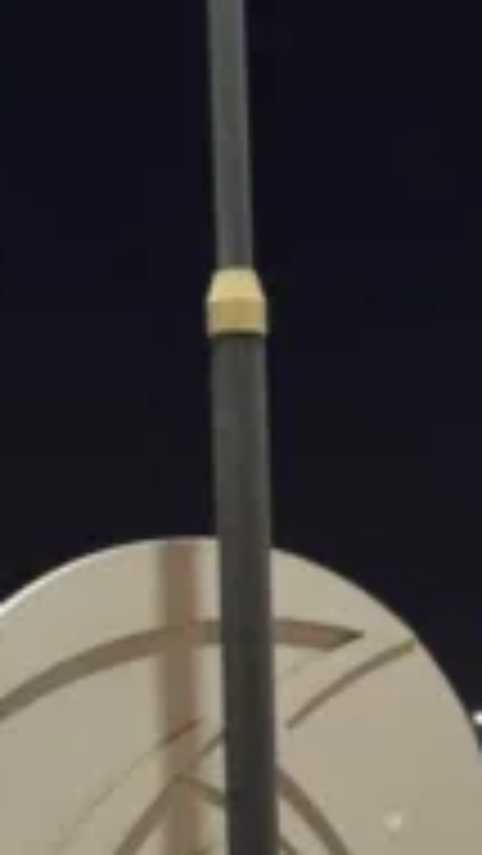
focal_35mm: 147
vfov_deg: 14.2
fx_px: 3337
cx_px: 545
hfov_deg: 8.2
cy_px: 1015
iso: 500
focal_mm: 6.76
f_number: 1.78
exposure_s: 1/34
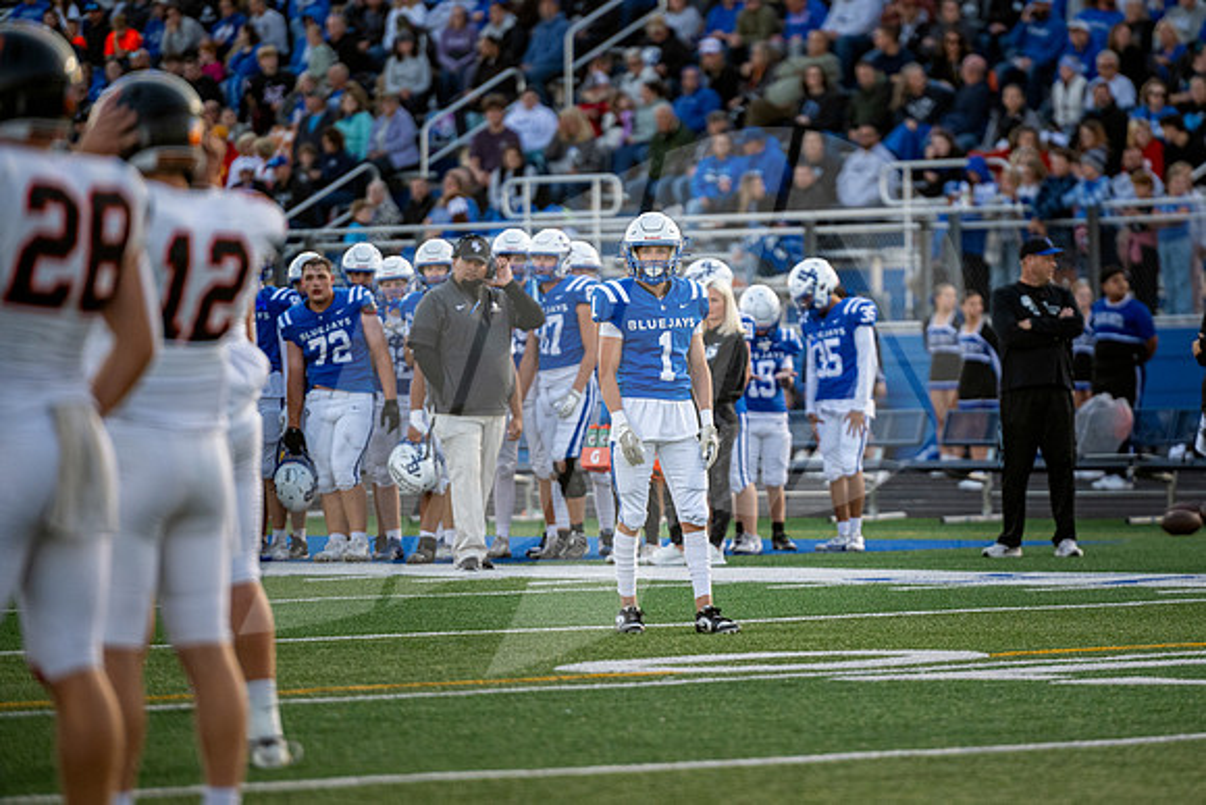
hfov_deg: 8.5
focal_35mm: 242
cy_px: 400
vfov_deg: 5.7
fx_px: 8116
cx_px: 723
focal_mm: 200
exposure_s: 1/1600
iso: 1250
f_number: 2.8
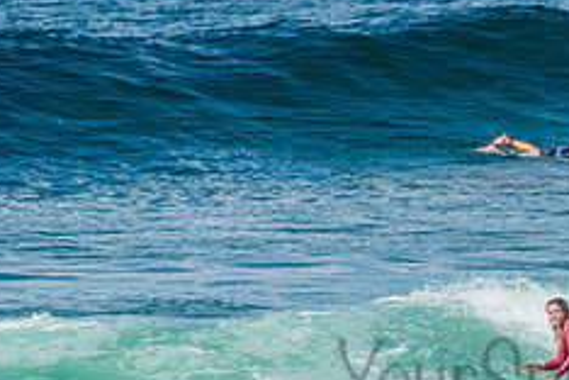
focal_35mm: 1238
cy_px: 354
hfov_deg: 1.7
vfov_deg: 1.1
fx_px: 19566
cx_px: 588
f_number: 5.6
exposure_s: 1/2000
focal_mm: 500
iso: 140
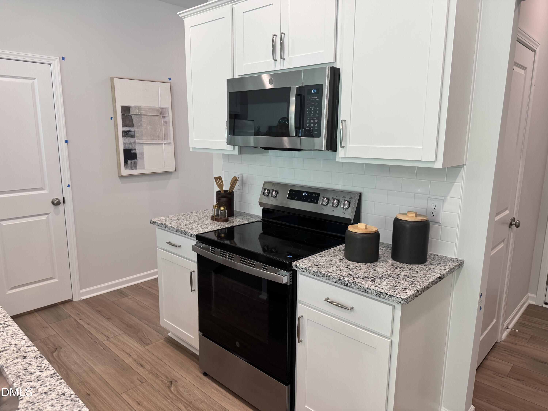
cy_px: 206
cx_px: 274
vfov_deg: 56.8
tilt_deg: -11.4
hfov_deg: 71.6
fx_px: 380
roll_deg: -1.3
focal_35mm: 24
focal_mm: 6.76
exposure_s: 1/120
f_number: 1.78
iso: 160
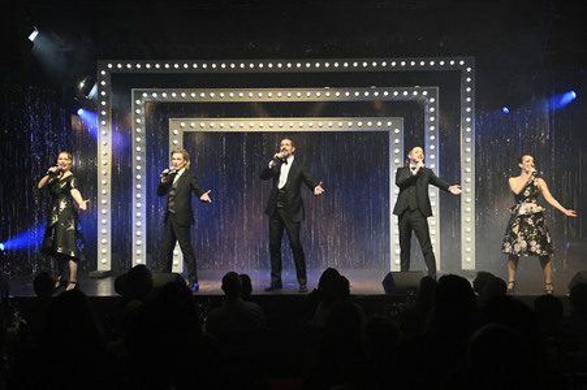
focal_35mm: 45
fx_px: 733
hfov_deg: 43.6
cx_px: 294
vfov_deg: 29.8
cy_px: 195
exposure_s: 1/320
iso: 8000
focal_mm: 45
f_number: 5
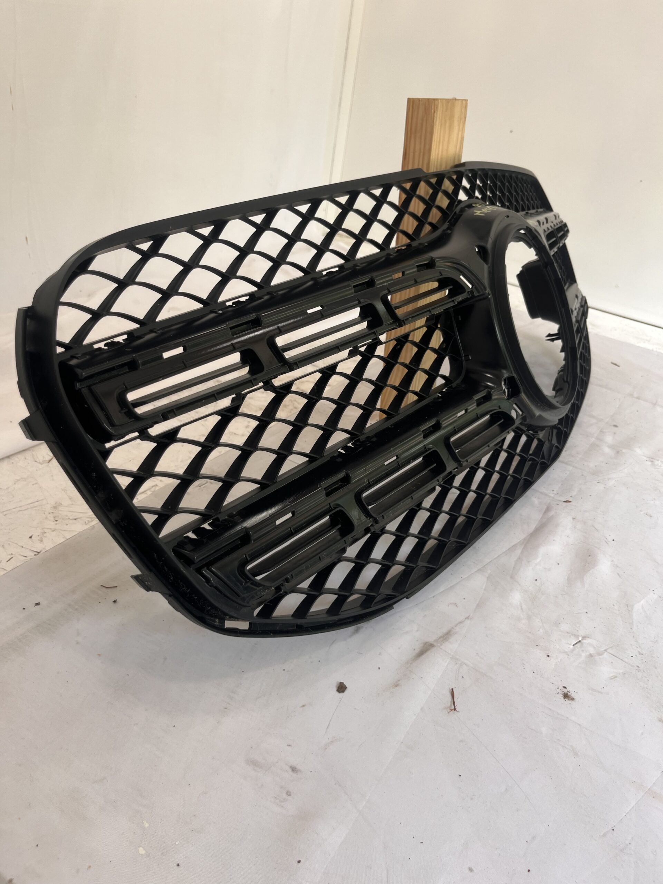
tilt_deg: -28.1
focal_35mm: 26
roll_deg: -9.3
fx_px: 664
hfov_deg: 53.1
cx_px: 332
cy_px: 442
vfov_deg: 67.3
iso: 32
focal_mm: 5.1
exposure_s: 1/143
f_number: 1.6
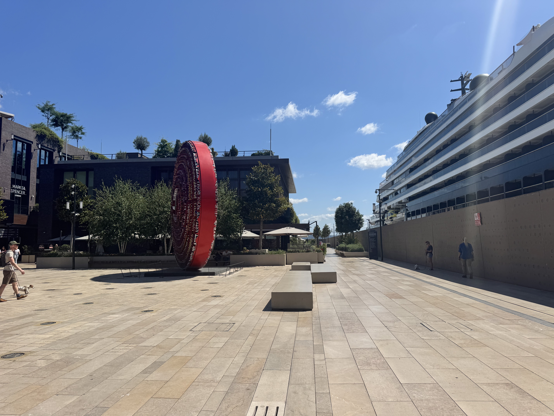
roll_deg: +1.8
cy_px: 208
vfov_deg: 56.8
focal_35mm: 24
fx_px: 384
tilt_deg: +4.2
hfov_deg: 71.6
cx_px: 277
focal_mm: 6.76
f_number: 1.78
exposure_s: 1/7937
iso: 80
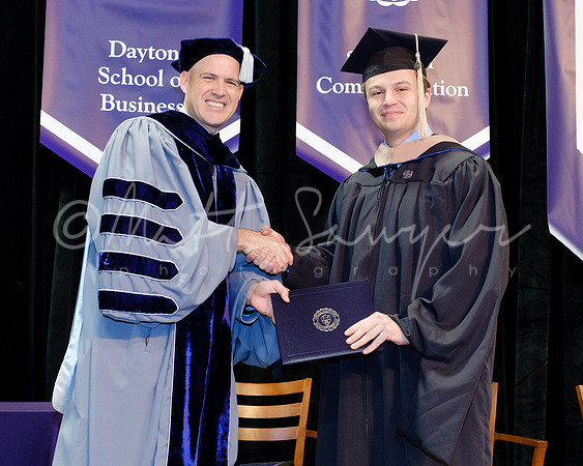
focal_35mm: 62
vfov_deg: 24.5
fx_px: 1075
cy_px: 230
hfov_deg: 30.3
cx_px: 298
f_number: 4
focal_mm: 26.6
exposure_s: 1/125
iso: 1600
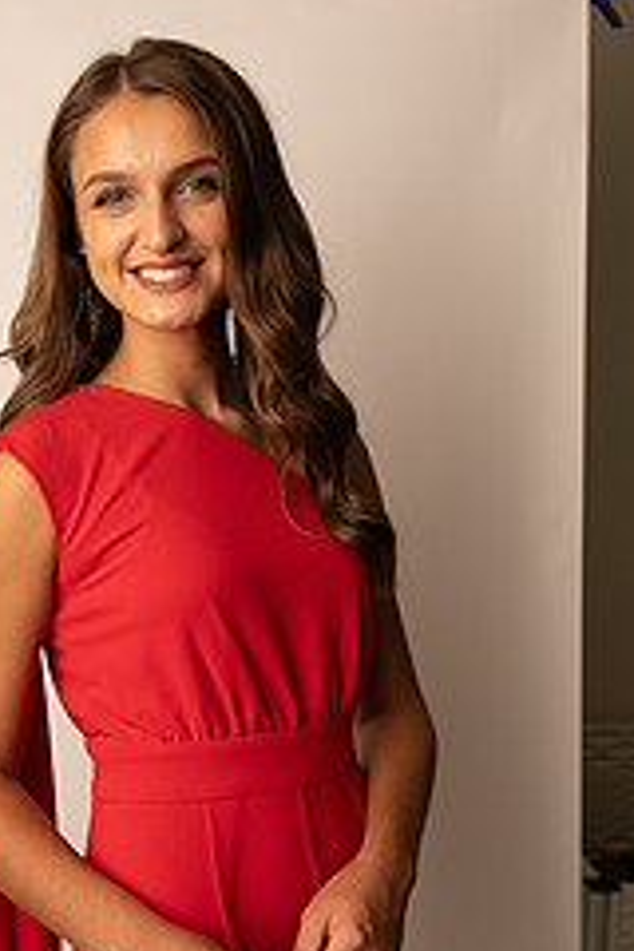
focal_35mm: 45
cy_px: 590
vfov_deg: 43.3
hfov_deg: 29.4
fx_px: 1189
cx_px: 162
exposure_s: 1/160
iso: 100
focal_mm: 24
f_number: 3.2
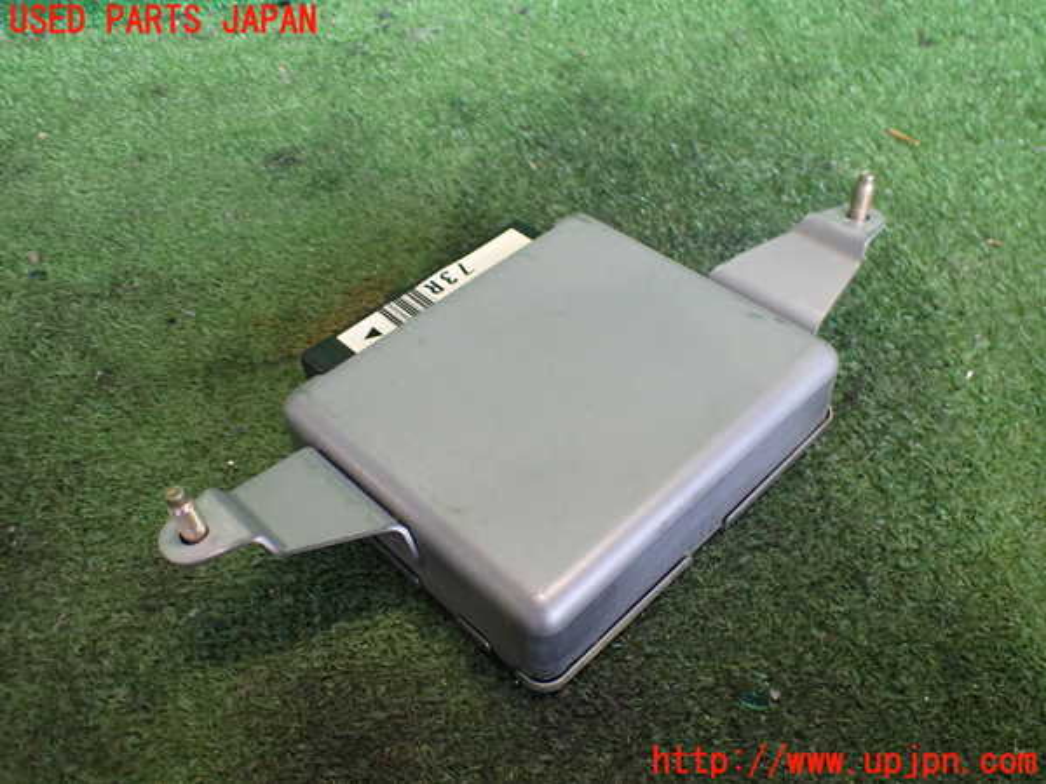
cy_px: 392
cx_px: 523
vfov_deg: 46.8
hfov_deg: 60.0
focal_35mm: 30
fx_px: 907
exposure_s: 1/125
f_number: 2.3
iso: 640
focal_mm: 5.4
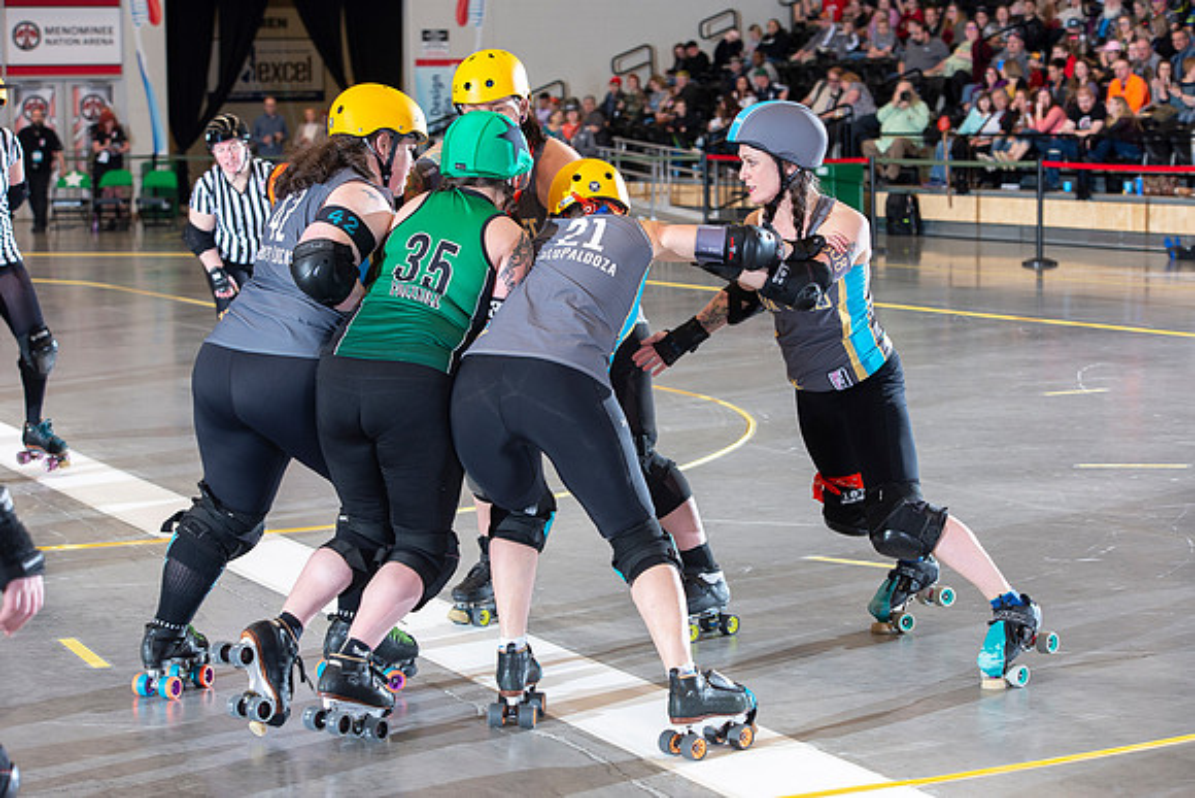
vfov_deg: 15.9
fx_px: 2855
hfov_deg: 23.6
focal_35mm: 86
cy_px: 399
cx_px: 598
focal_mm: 86
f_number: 5.6
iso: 640
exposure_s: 1/160
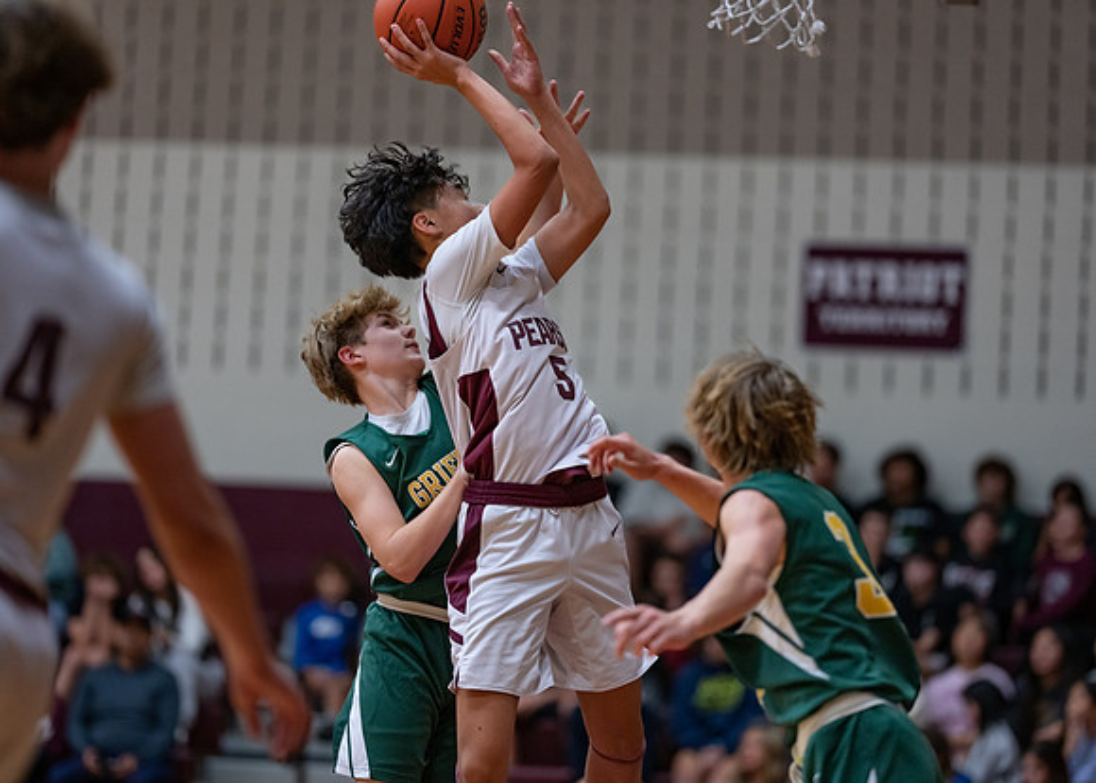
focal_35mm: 141
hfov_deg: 14.2
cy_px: 392
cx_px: 548
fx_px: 4402
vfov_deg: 10.2
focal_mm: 135
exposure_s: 1/1000
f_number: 1.8
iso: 1250
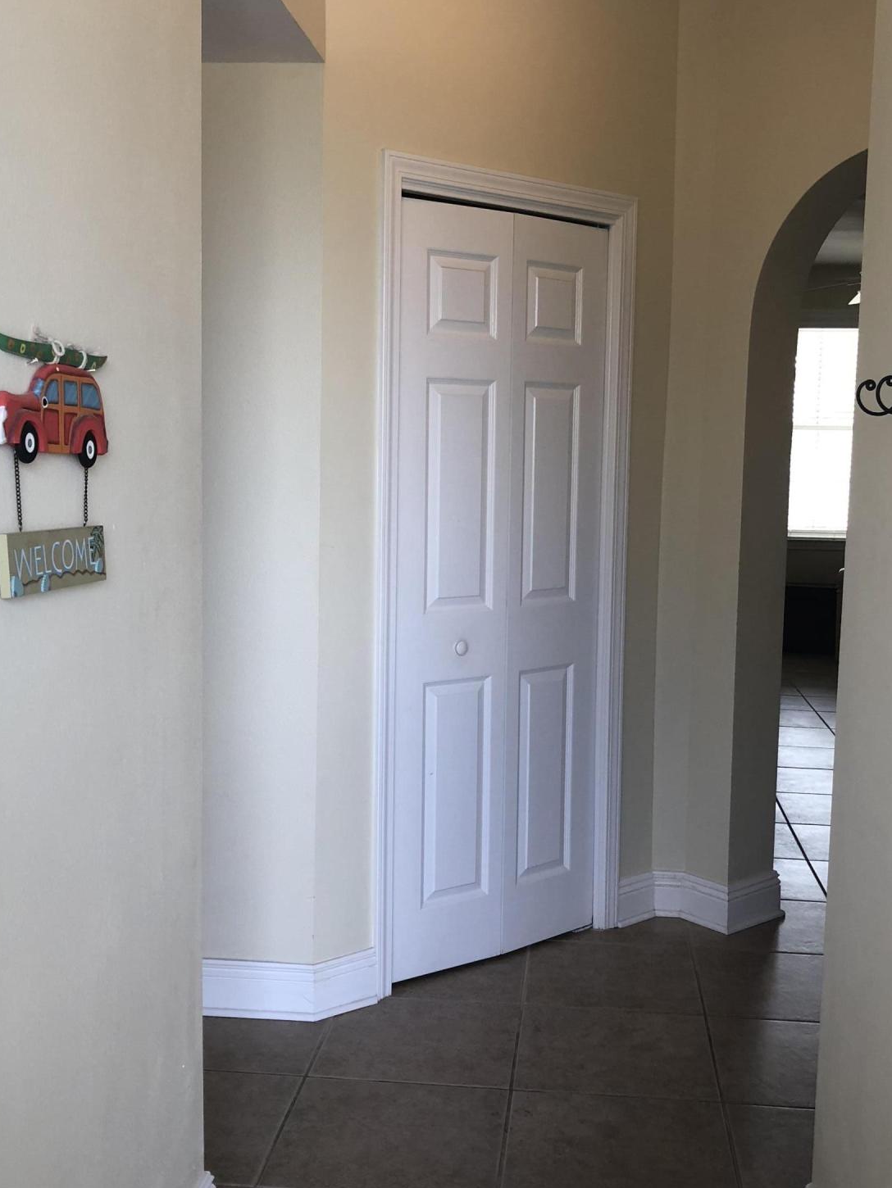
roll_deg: -0.1
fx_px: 1374
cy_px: 620
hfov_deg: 36.0
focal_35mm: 40
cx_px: 446
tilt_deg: -6.7
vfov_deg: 46.8
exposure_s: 1/40
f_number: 1.8
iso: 20
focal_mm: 3.99
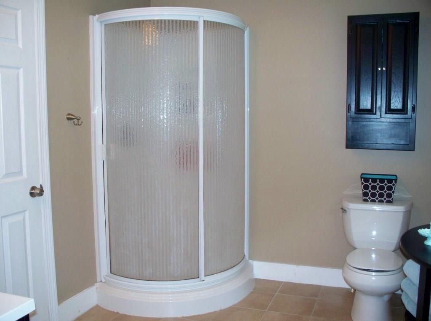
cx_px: 216
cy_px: 160
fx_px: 447
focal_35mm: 36
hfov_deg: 51.5
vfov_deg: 39.5
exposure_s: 1/30
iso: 200
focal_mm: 7.54
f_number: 2.8
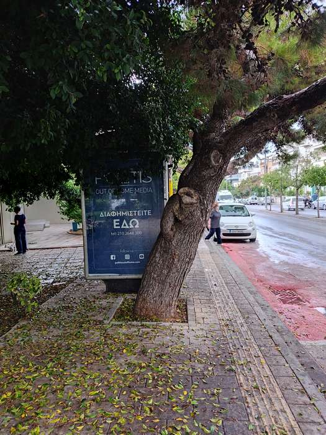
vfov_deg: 67.3
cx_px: 163
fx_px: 326
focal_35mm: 26
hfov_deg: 53.1
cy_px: 218
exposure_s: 1/33
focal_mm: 4.74
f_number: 1.79
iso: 537
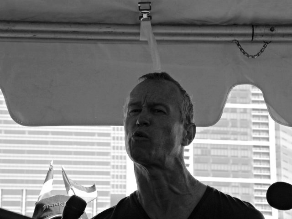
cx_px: 146
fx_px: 1434
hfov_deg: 11.6
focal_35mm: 170
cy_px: 110
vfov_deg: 8.7
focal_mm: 30.1
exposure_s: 1/136
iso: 64
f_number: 5
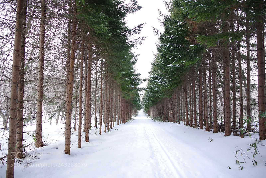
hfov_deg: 73.8
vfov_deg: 53.1
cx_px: 133
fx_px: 177
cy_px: 89
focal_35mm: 24
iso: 100
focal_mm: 16
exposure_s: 1/80
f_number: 5
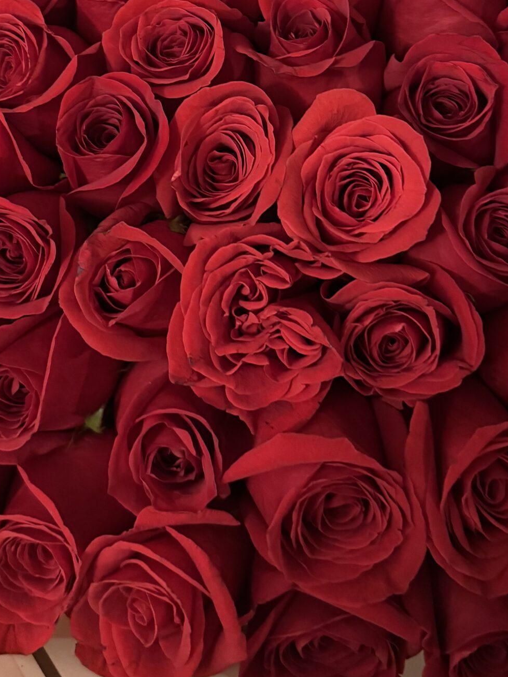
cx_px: 233
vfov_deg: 38.6
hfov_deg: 30.9
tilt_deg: -50.2
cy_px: 116
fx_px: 920
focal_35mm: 47
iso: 1250
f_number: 1.78
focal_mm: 6.76
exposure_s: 1/30
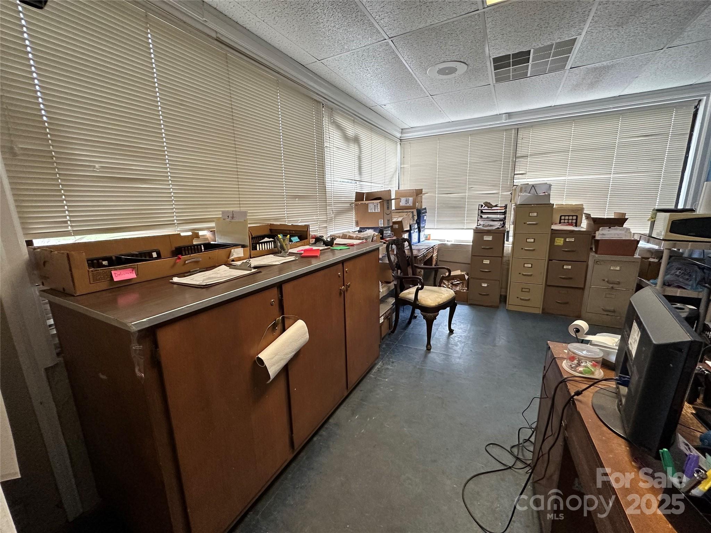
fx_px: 288
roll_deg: +1.3
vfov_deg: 85.7
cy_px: 266
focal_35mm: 14
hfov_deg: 102.1
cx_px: 356
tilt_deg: -12.0
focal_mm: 2.22
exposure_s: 1/120
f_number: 2.2
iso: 320
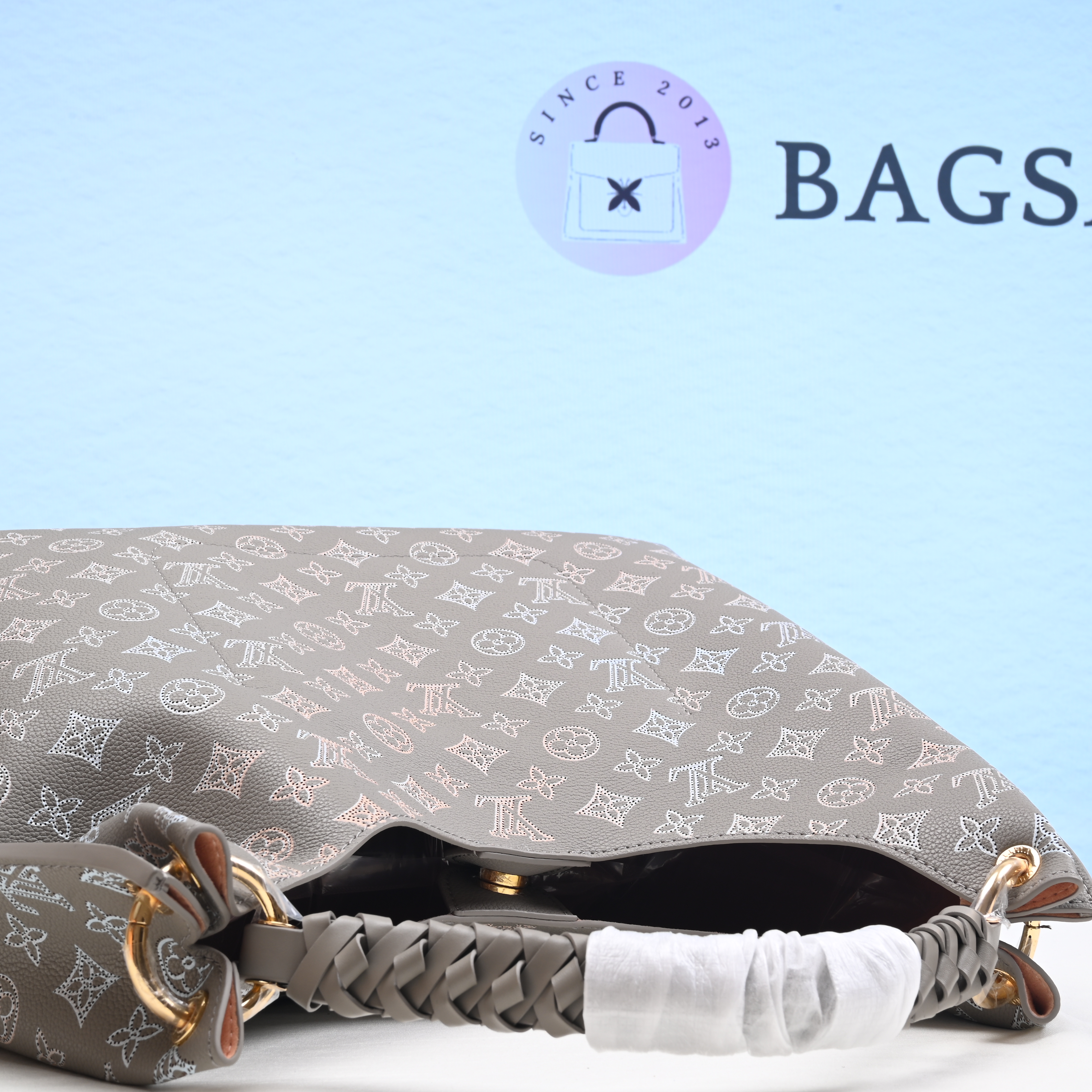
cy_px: 547
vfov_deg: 26.9
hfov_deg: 26.9
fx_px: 2284
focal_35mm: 64
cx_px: 618
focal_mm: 50
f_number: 16
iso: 100
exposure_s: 1/2
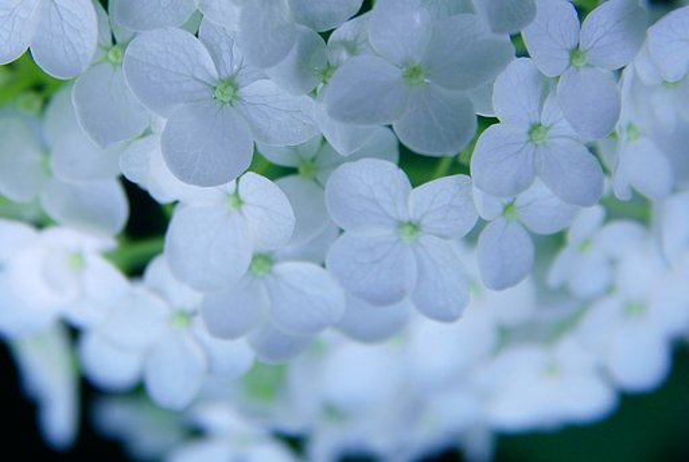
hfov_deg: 19.4
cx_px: 344
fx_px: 2012
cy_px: 231
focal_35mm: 105
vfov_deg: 13.1
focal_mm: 70
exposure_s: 1/160
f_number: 5.6
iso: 200
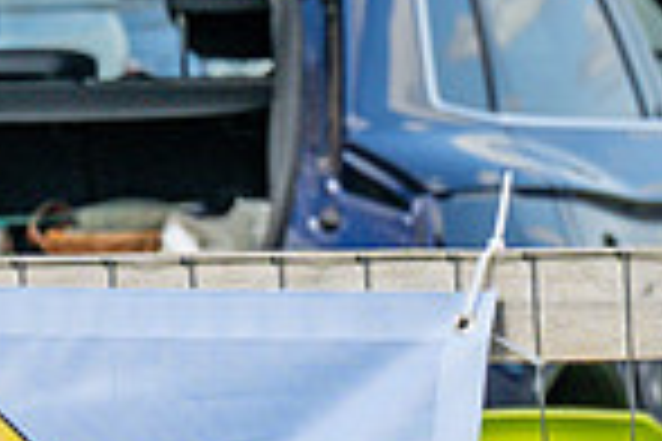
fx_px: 22249
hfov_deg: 1.7
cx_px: -571
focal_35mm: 1210
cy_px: 966
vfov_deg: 1.1
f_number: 8
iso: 200
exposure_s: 1/250
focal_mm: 165
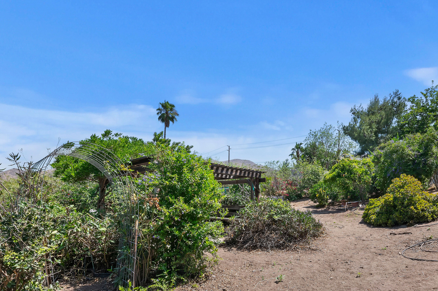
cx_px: 266
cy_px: 205
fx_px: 243
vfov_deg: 59.7
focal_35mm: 20
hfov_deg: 82.9
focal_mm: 14
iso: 500
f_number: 20
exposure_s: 1/125
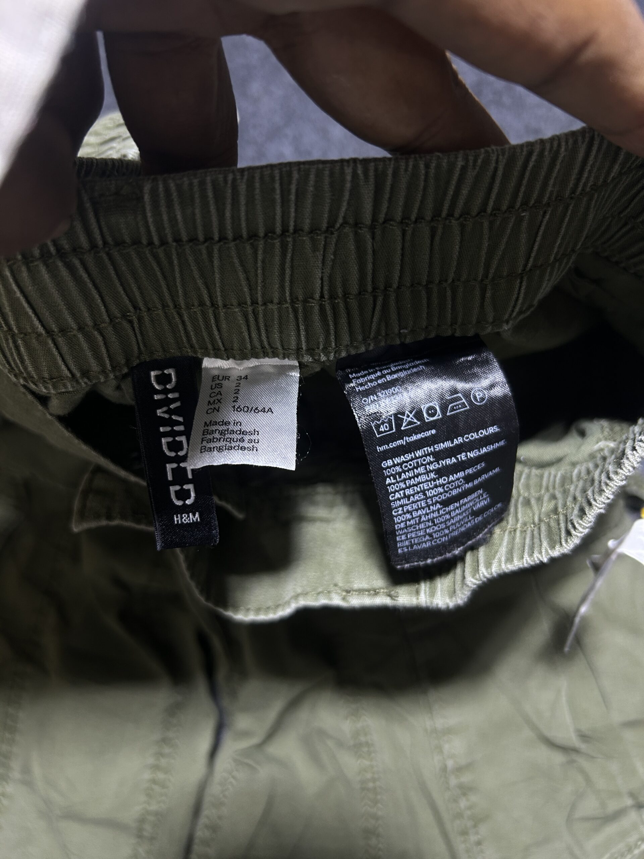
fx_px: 645
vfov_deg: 67.3
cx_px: 322
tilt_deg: -46.2
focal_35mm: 26
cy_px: 430
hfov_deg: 53.1
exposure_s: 1/100
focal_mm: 5.7
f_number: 1.5
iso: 125
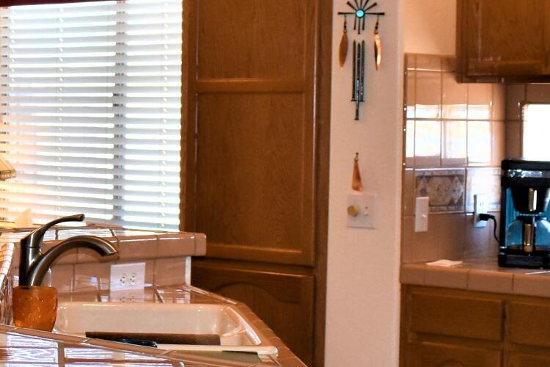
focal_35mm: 108
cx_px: -167
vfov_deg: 12.7
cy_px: 164
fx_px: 1650
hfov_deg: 17.7
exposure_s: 1/200
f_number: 4
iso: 800
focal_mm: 18
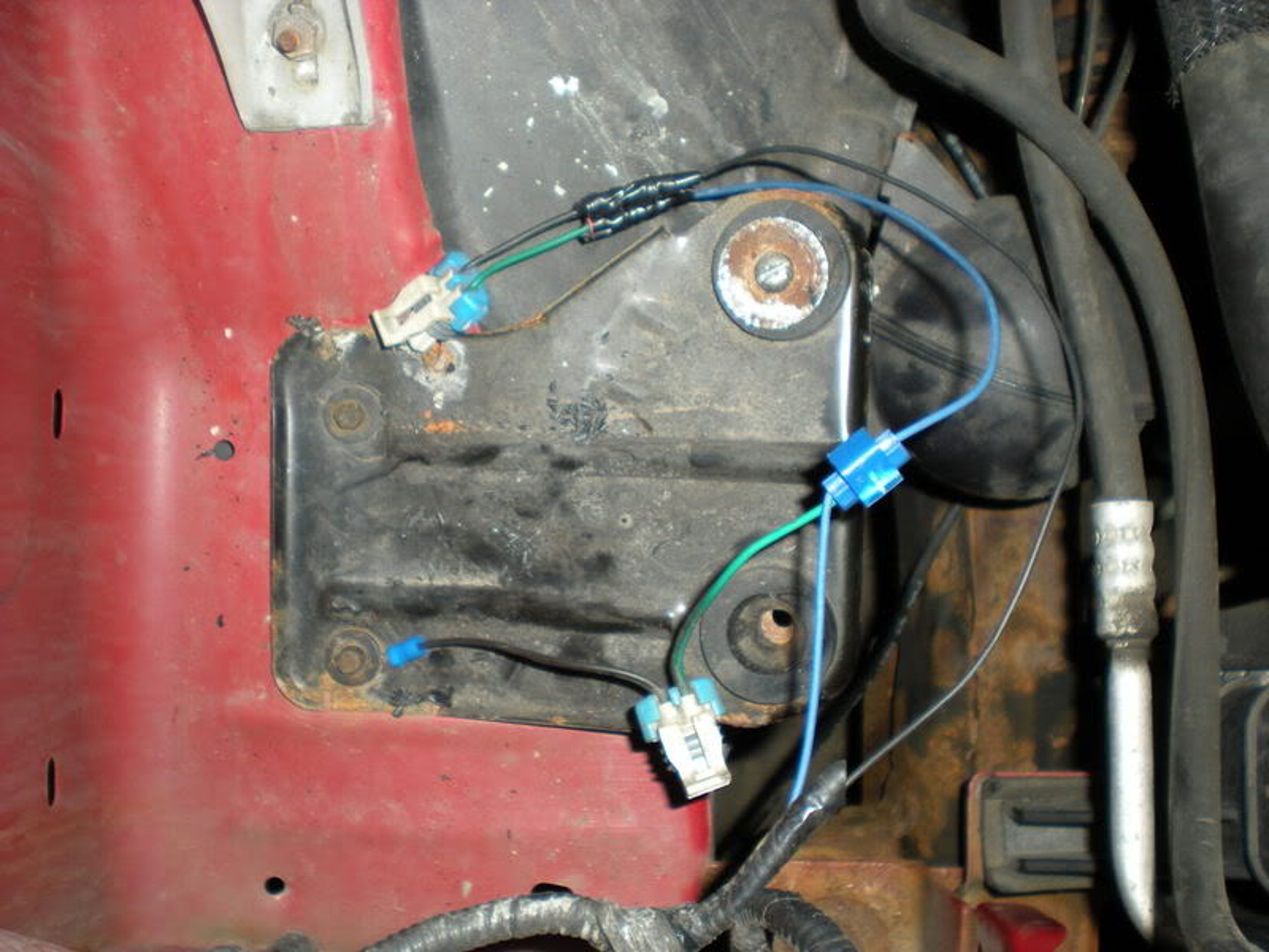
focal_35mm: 38
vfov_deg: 37.7
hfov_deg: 49.0
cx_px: 634
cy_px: 476
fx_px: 1393
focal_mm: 6.3
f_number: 3.1
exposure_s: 1/60
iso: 64
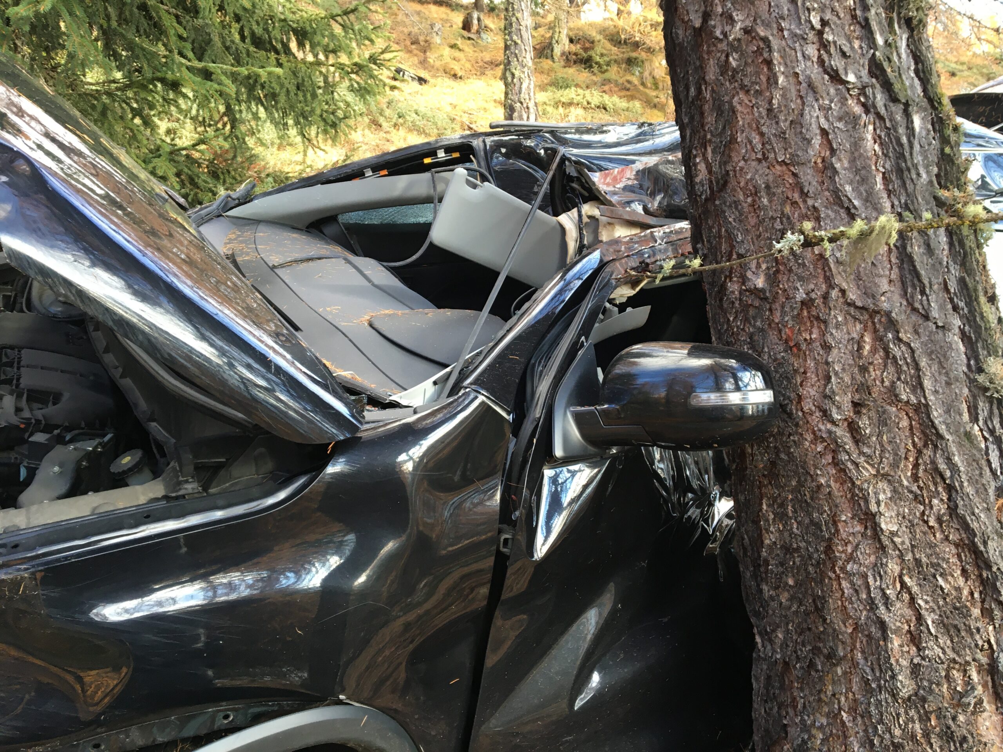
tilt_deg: +5.3
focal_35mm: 29
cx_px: 502
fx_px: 840
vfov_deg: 48.2
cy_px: 376
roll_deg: +1.2
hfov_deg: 61.7
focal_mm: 4.15
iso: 32
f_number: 2.2
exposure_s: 1/33
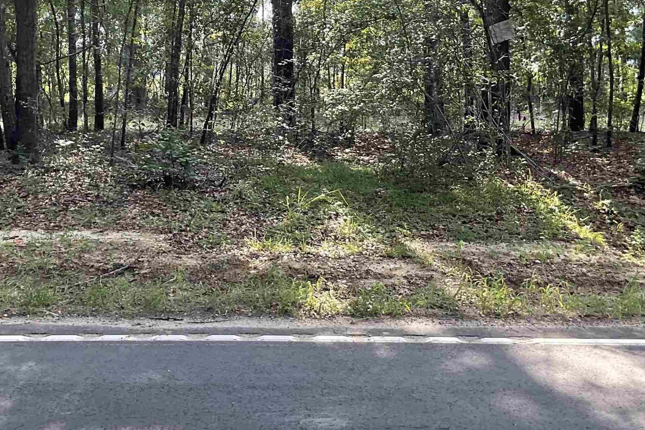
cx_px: 240
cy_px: 139
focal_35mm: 56
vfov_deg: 24.1
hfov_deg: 35.4
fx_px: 1003
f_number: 1.8
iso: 25
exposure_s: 1/120
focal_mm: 3
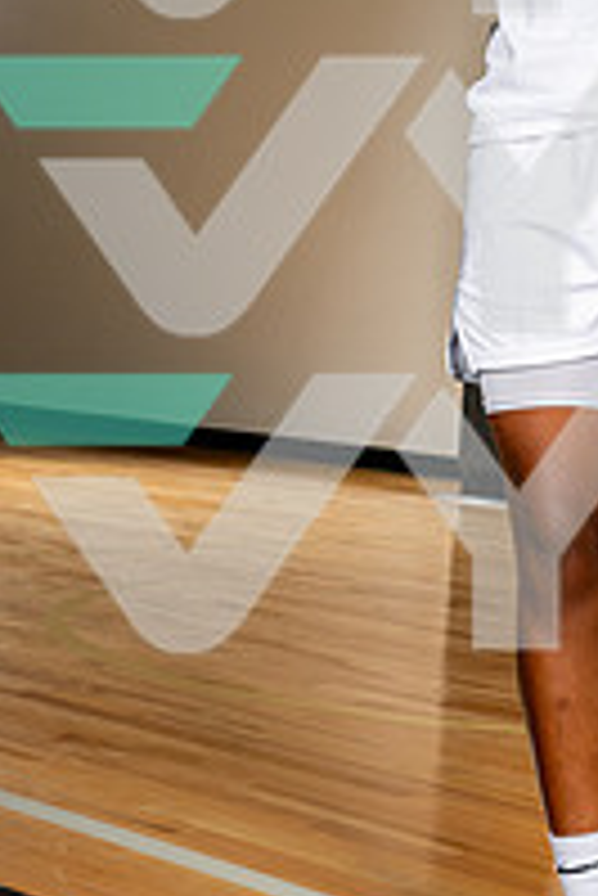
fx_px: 2139
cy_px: 198
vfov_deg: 23.3
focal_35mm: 86
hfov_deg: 15.5
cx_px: 634
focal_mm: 38
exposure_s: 1/500
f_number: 8
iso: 250
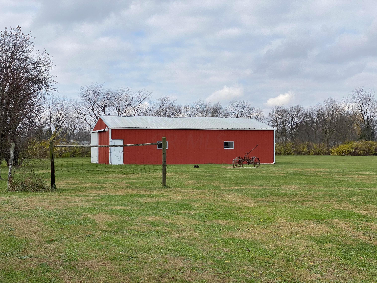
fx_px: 566
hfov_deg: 36.8
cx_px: 188
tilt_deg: -0.1
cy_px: 142
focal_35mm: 52
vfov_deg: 28.0
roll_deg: -0.7
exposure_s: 1/1261
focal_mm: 6
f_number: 2
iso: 20
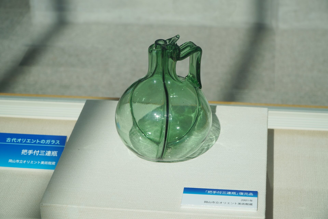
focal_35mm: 75
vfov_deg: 18.2
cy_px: 110
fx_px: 683
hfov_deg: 27.0
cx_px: 164
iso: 100
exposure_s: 1/800
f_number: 6.3
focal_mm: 50
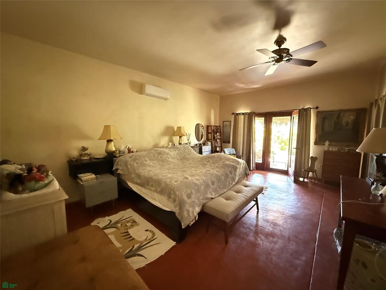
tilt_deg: -6.0
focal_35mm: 14
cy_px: 145
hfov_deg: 102.1
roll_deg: -0.2
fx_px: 156
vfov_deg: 85.7
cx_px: 193
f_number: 2.2
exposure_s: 1/40
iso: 1600
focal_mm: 2.22
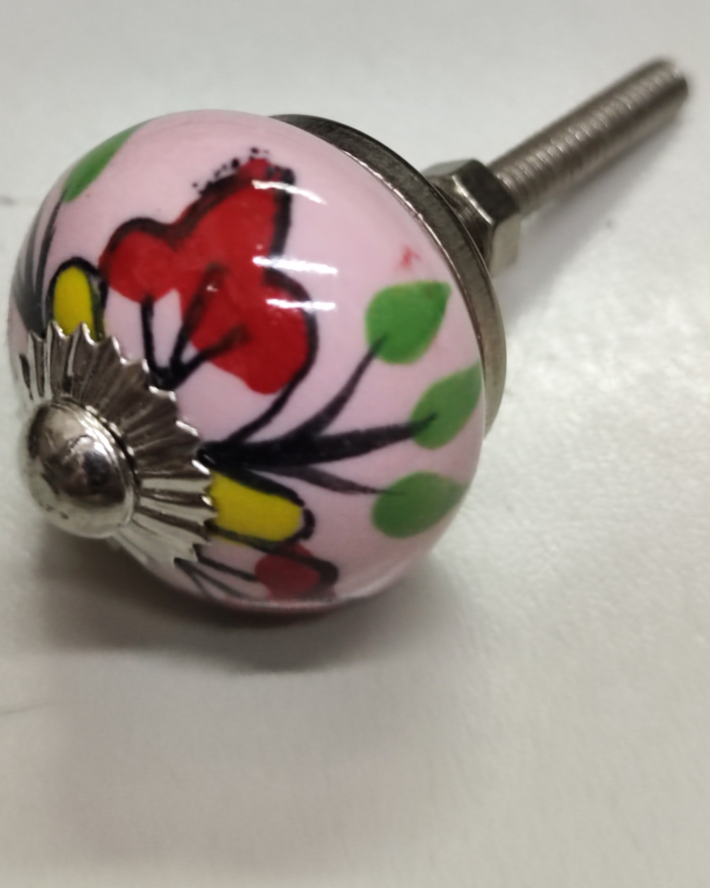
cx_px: 318
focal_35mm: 35
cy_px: 256
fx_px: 919
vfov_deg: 50.0
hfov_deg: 42.2
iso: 512
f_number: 1.9
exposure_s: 1/100
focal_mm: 6.92
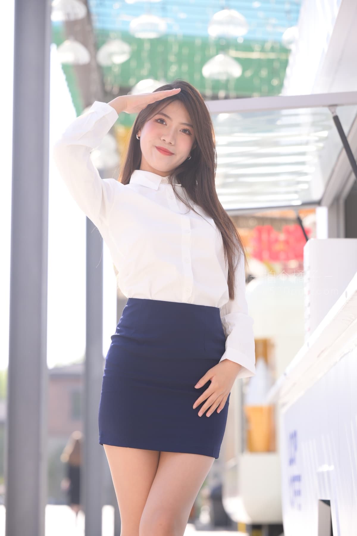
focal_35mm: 103
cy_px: 268
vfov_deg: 19.8
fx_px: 1532
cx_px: 178
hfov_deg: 13.3
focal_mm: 103
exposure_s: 1/320
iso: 200
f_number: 4
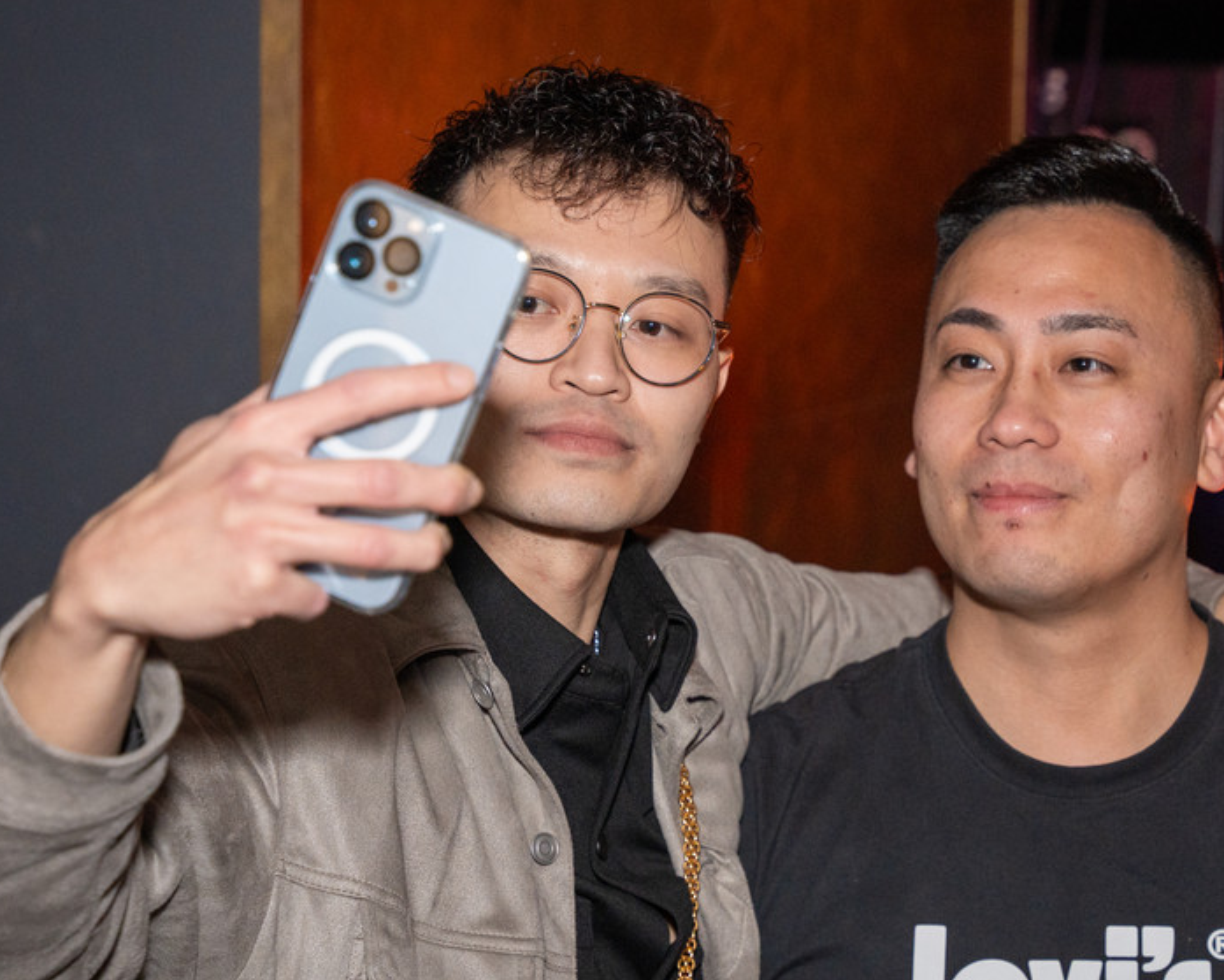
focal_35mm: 127
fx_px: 4602
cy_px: 504
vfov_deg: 12.2
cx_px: 843
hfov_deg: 15.1
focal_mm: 70
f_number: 4
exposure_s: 1/125
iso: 1250
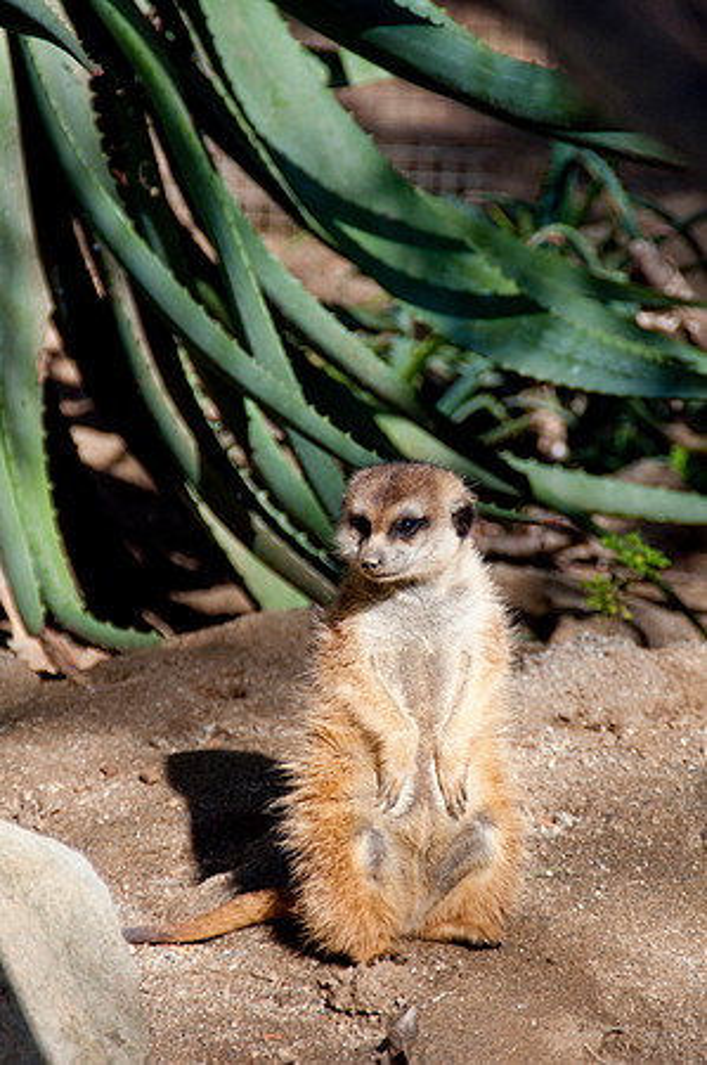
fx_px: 6643
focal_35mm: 225
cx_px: 354
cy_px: 532
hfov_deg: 6.1
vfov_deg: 9.2
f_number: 6.3
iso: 220
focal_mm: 150
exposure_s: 1/1000
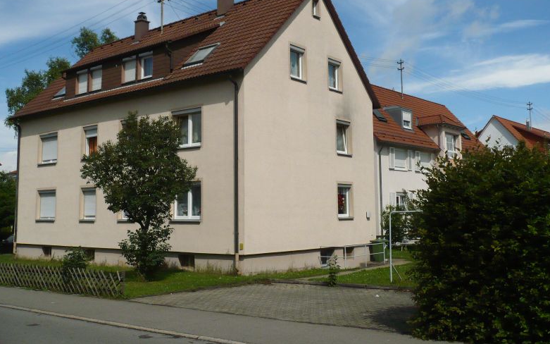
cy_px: 134
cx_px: 277
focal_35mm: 38
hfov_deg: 51.5
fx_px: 570
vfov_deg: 33.4
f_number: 8
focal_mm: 5.8
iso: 200
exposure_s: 1/1000
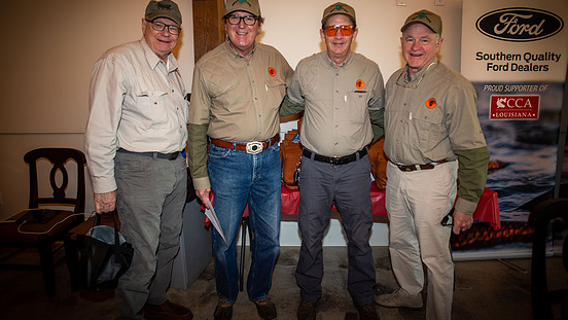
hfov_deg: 81.2
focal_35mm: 22
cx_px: 292
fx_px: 331
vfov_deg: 51.4
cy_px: 142
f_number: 3.5
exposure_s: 1/125
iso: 640
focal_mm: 20
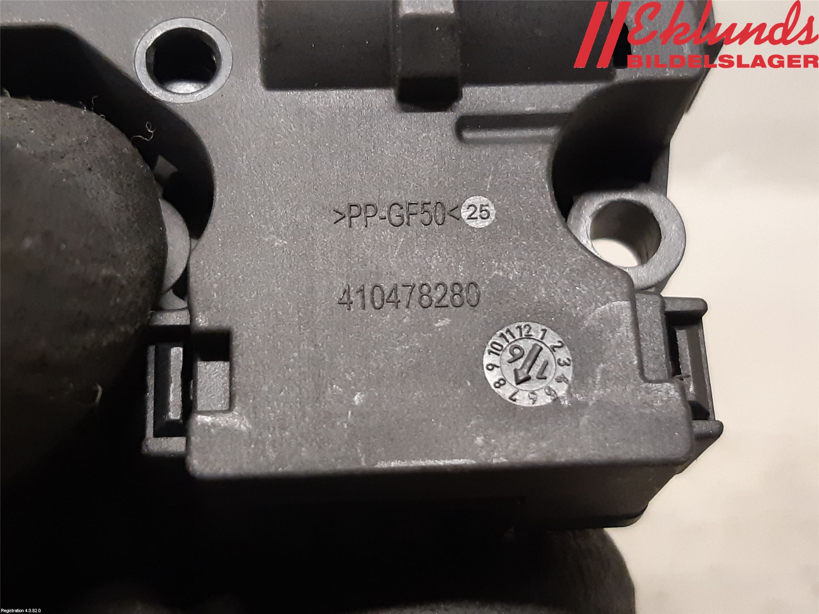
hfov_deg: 67.3
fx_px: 615
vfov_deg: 53.1
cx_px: 410
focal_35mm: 26
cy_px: 307
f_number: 1.7
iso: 250
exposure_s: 1/33
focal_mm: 3.93
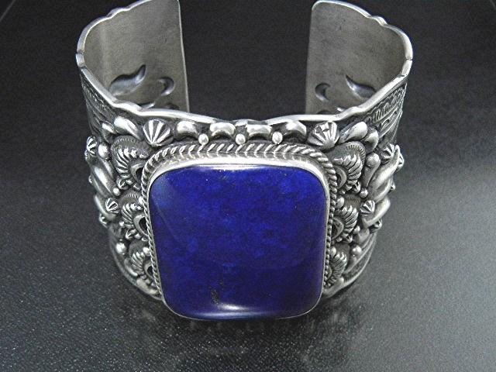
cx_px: 248
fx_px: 645
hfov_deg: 42.1
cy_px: 186
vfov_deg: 32.2
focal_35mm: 45
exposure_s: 1/30
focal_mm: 8.1
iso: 800
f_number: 7.6
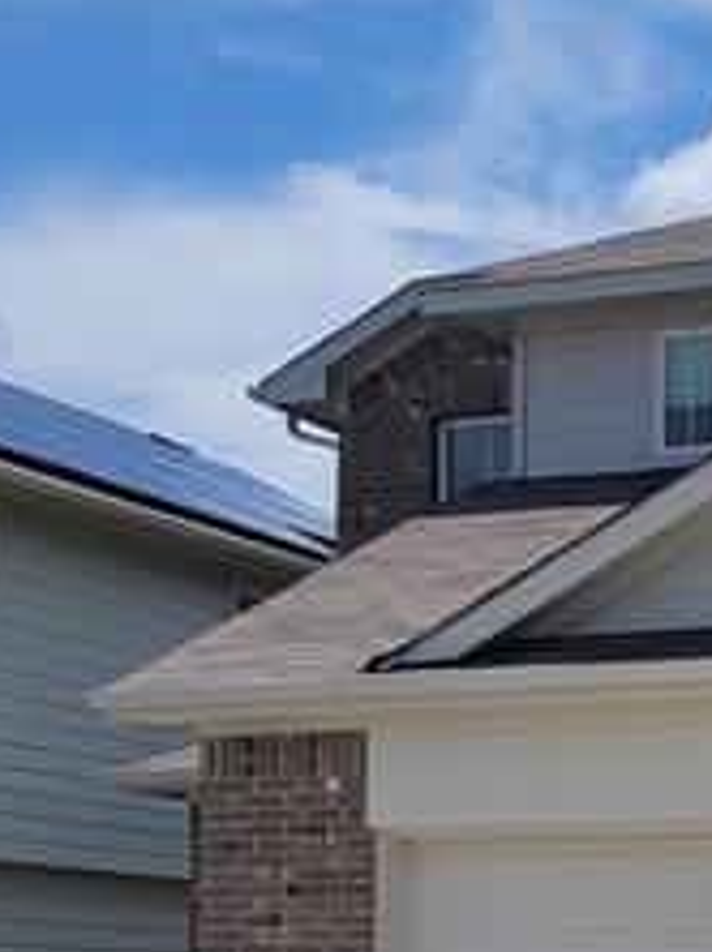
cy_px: 879
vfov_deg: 21.3
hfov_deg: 15.7
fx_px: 2473
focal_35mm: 90
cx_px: 871
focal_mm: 5.4
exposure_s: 1/4554
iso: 40
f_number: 1.8
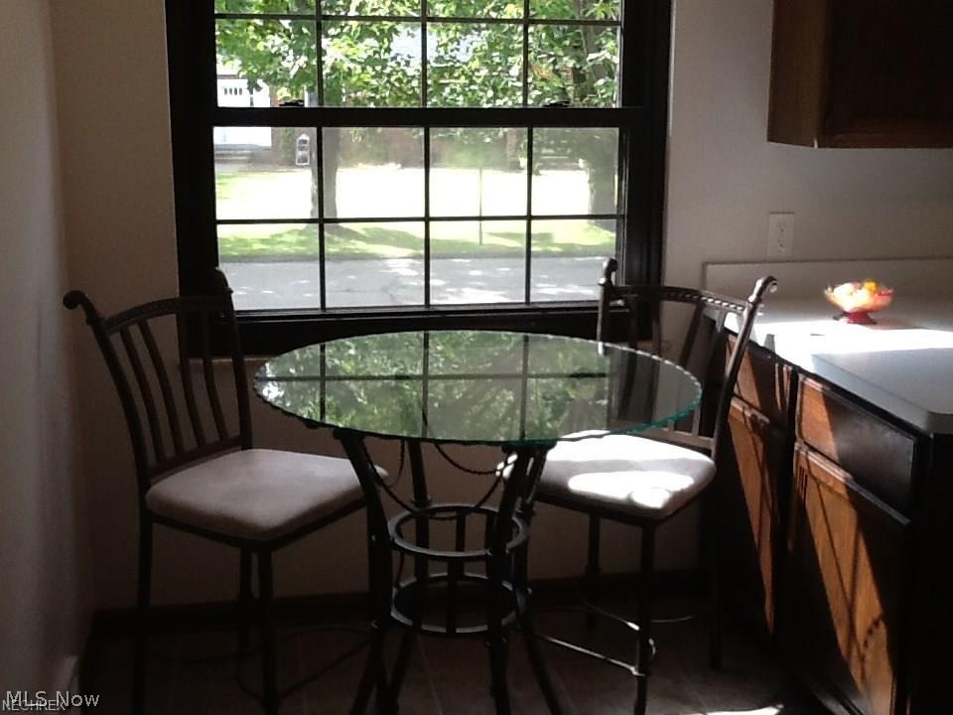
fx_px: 1211
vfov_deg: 32.9
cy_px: 358
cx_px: 476
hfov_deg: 42.9
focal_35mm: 44
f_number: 2.4
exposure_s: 1/120
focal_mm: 2.03
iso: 64
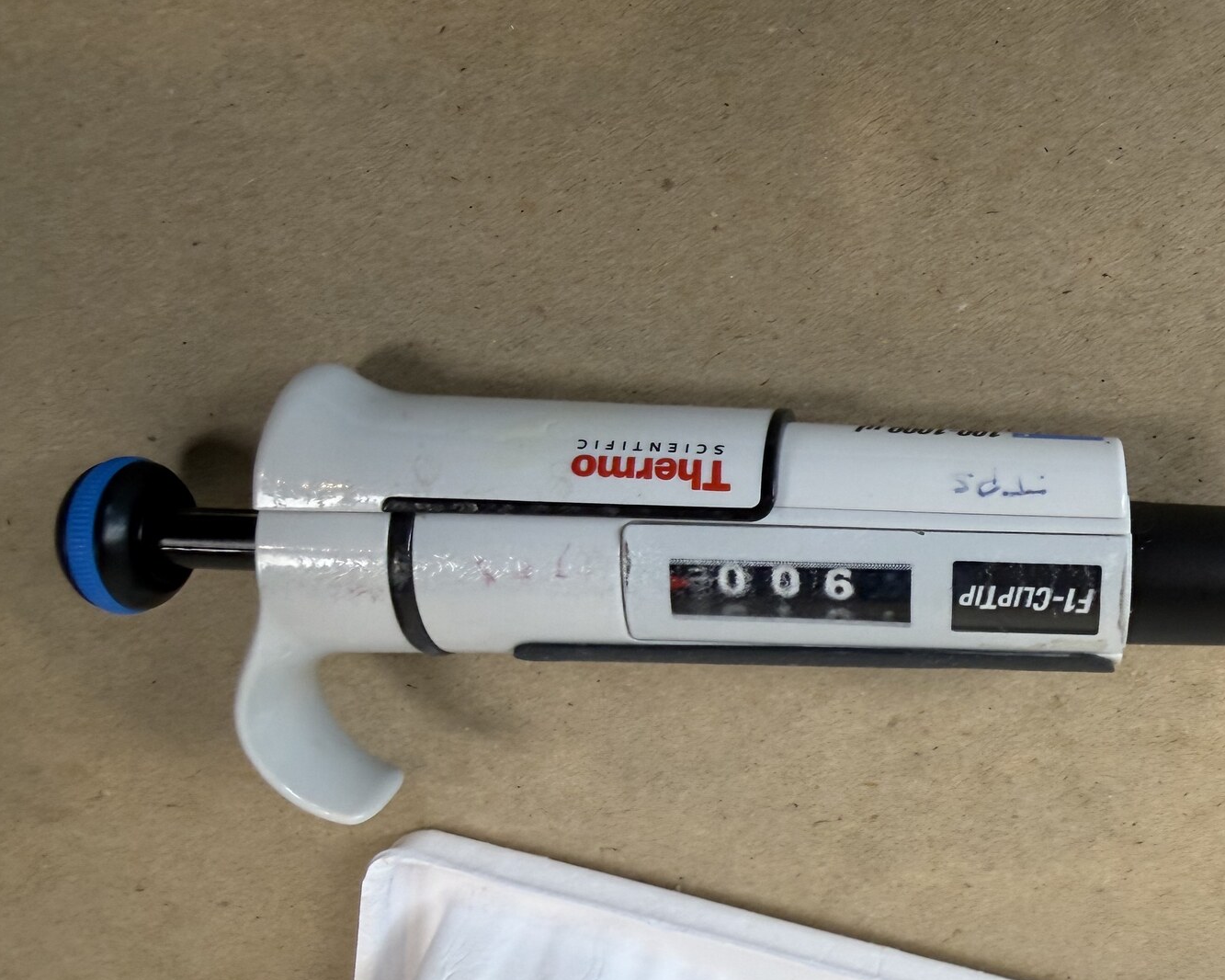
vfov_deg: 41.0
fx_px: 1305
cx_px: 888
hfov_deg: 48.7
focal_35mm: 36
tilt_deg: -59.3
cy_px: 564
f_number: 2.2
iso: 125
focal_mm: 2.22
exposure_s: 1/120
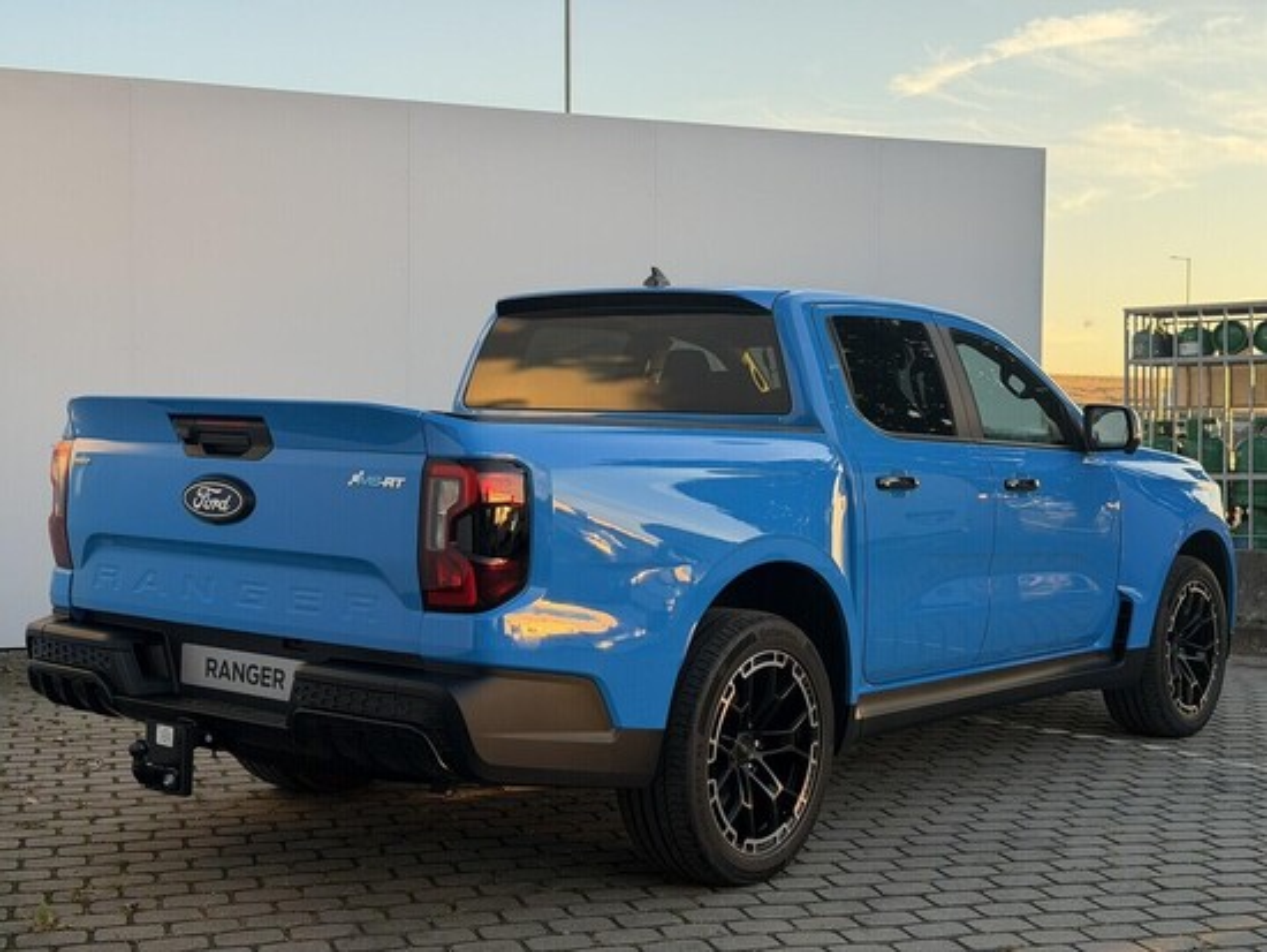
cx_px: 634
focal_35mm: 48
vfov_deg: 30.3
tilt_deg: -2.7
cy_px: 476
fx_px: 1758
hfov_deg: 39.6
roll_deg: +0.1
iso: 80
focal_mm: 6.76
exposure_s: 1/503
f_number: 1.78
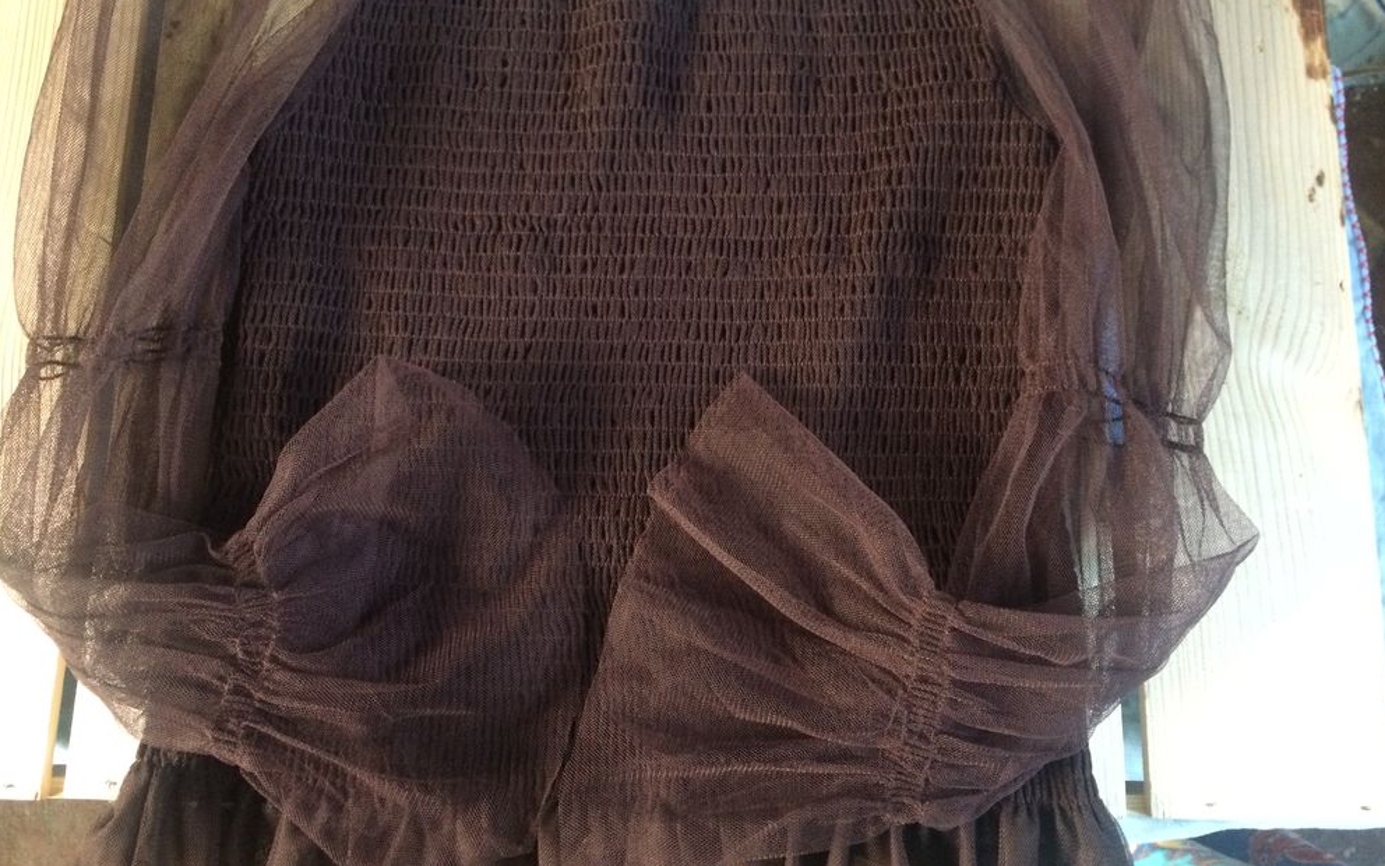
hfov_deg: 61.2
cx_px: 694
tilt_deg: -78.5
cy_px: 377
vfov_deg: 40.5
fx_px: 1170
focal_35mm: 31
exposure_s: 1/17
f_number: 2.2
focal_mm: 4.15
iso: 320
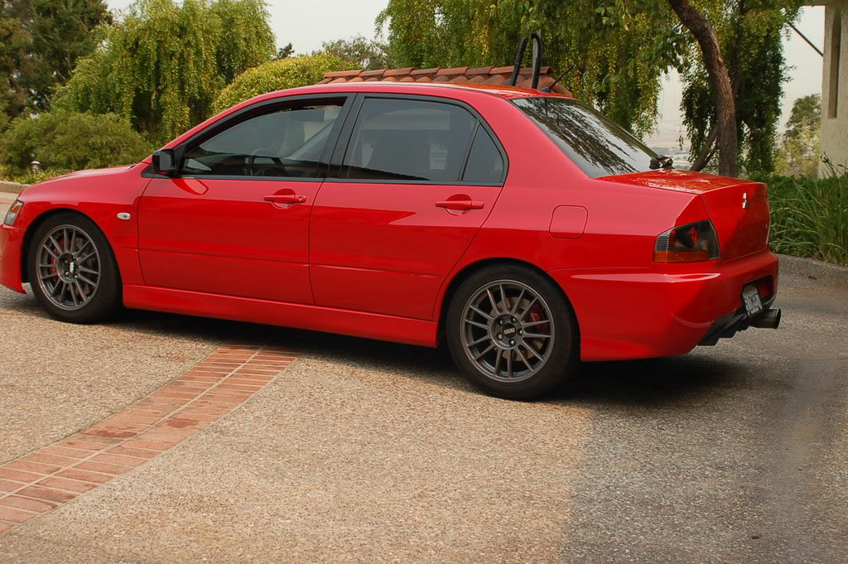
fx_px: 1271
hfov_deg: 36.9
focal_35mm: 54
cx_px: 424
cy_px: 282
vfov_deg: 25.0
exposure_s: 1/250
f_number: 10
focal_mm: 36
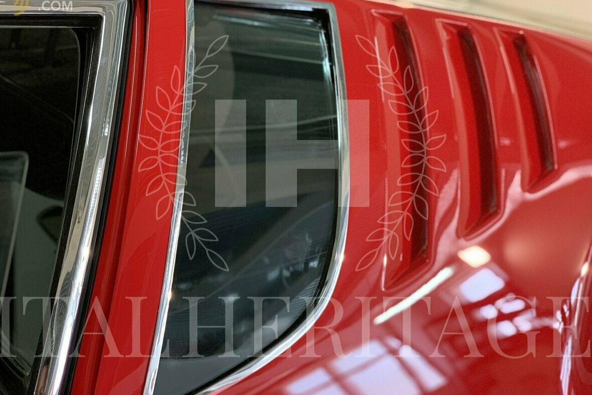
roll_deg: -3.9
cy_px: 207
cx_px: 293
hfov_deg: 36.2
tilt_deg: -20.8
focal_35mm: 55
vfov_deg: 24.6
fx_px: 904
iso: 320
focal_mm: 6
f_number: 2.4
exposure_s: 1/50
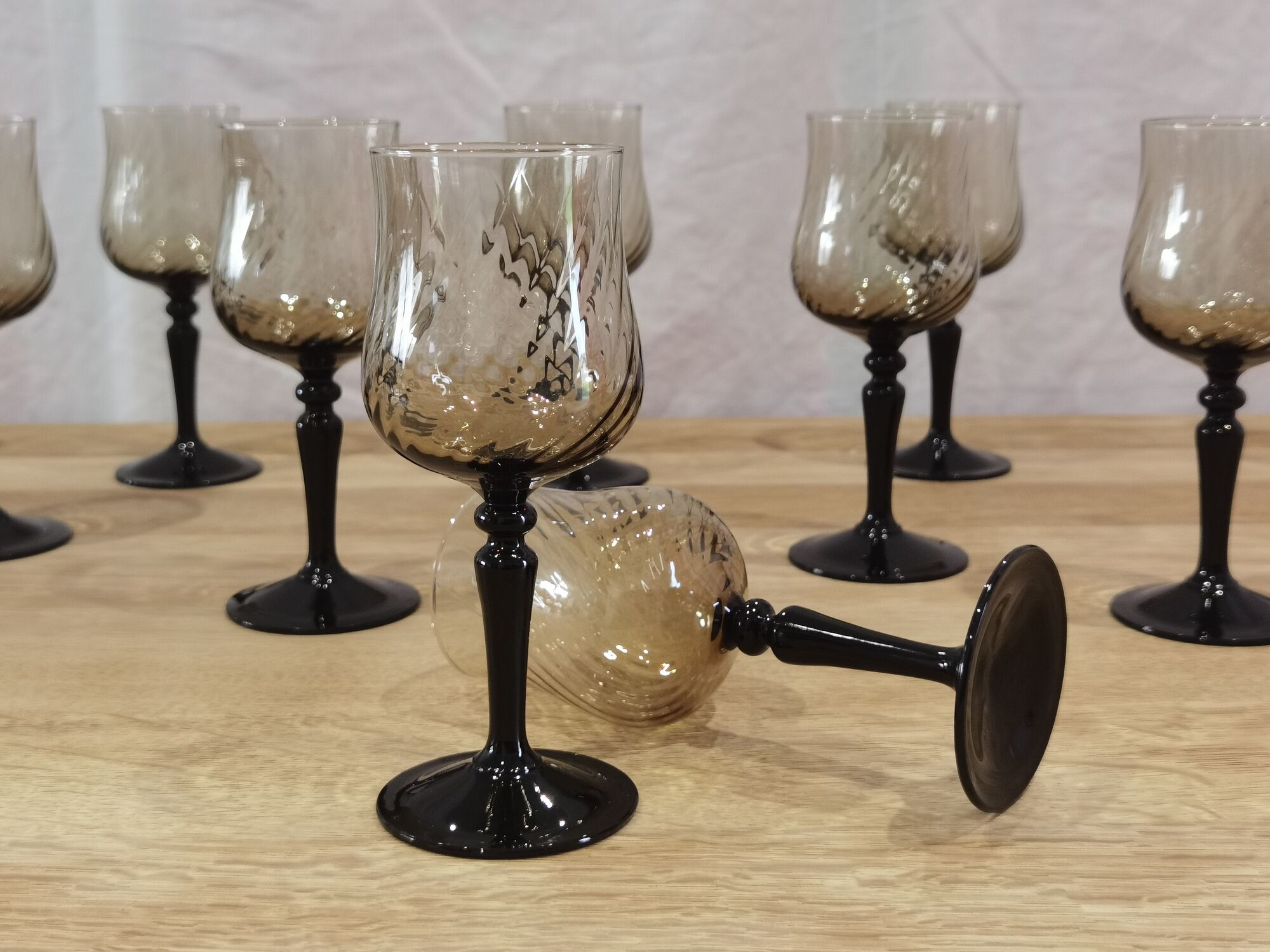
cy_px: 476
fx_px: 1724
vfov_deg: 30.9
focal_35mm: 47
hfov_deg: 40.4
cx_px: 635
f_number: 1.9
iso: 125
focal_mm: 6.71
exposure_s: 1/50
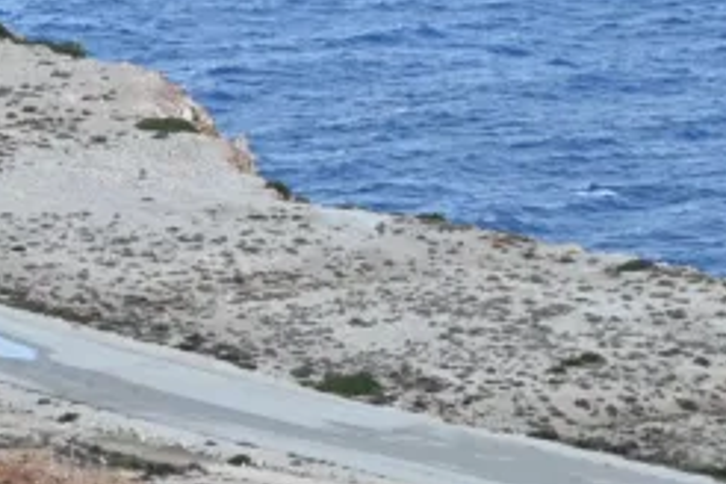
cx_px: -21
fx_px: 8812
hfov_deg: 4.7
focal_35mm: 437
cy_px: 28
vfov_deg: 3.1
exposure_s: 1/2500
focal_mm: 70
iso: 160
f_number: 2.8
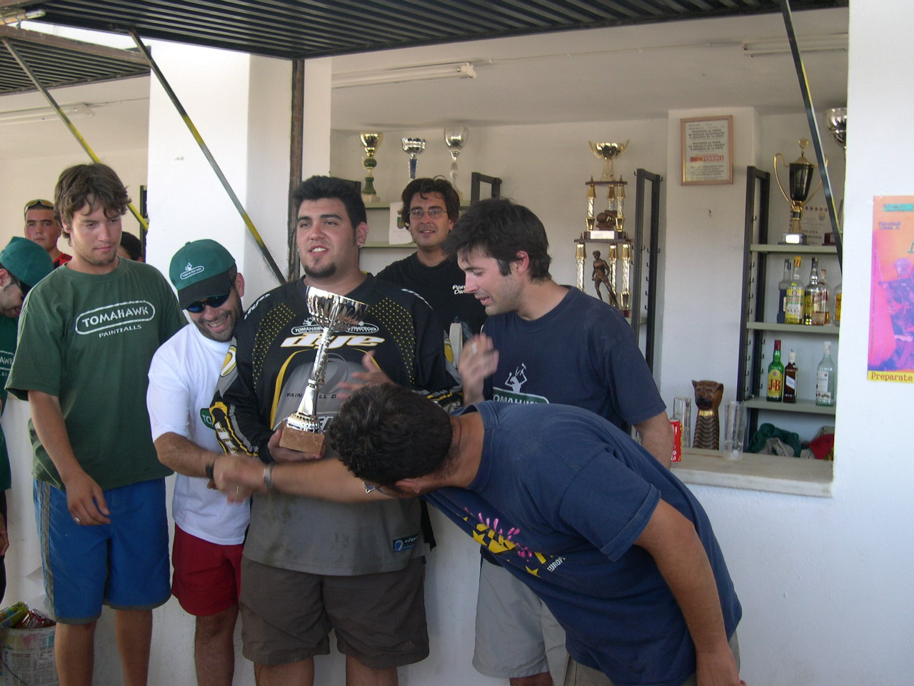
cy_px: 343
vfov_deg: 37.7
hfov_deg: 49.0
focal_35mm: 38
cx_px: 457
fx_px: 1003
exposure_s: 1/75.1
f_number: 2.8
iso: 100
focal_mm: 8
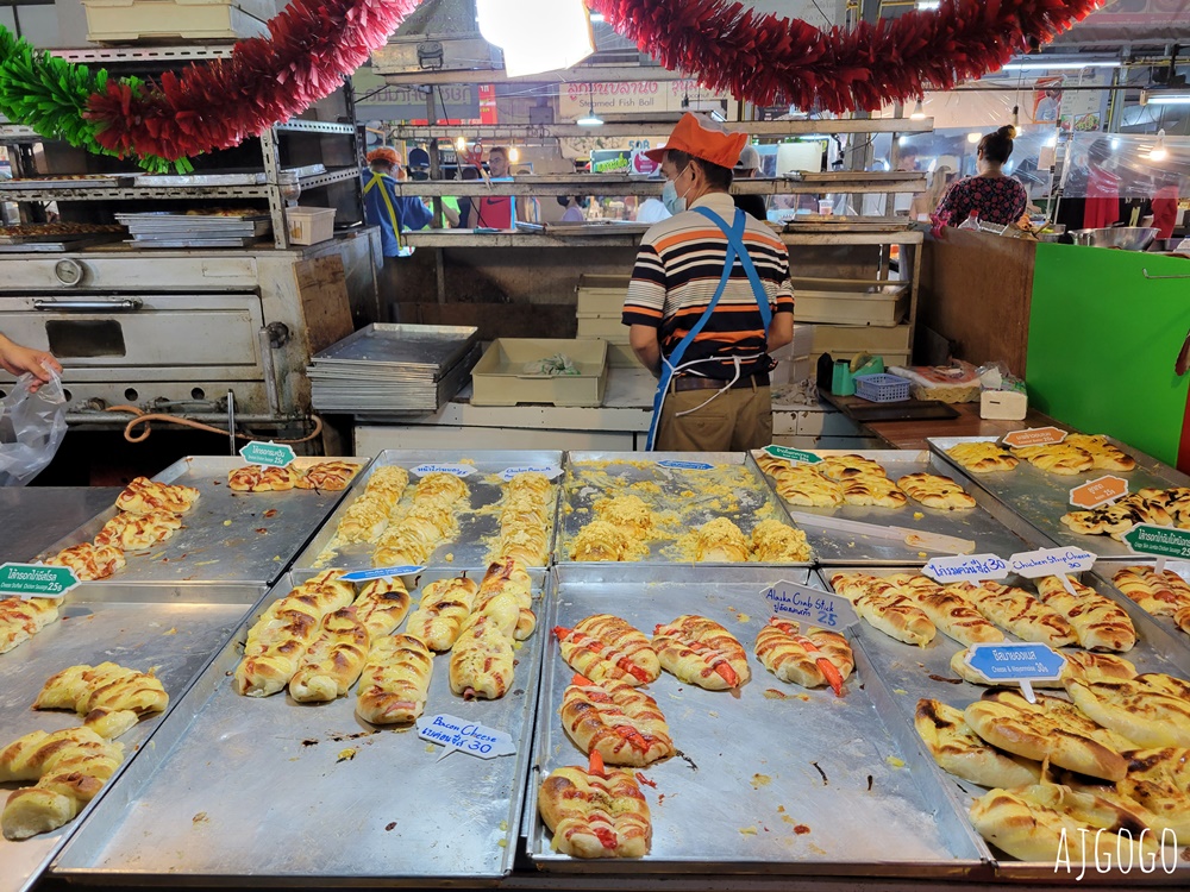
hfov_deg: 67.3
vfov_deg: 53.1
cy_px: 446
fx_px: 894
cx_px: 595
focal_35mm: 26
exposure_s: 1/100
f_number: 1.8
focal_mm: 5.4
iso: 160
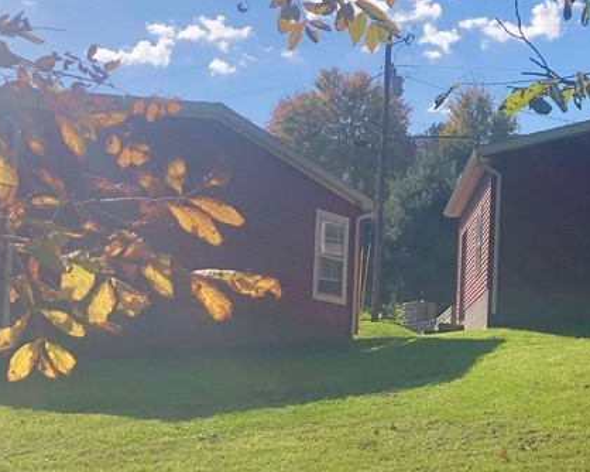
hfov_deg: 27.5
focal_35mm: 67
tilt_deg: +3.0
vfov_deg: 22.4
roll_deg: -1.8
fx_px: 1169
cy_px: 404
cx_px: 507
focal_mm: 3.99
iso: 20
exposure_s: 1/1548
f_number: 1.8
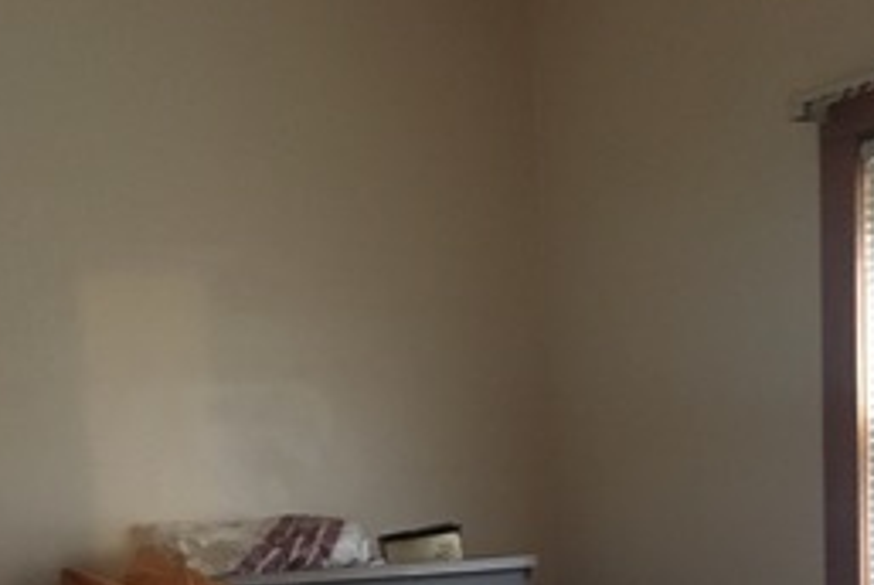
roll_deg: +2.9
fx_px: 1823
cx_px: 272
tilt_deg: -8.7
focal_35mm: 75
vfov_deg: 17.0
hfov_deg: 26.8
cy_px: 786
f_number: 2.2
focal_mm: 4.15
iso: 250
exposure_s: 1/15
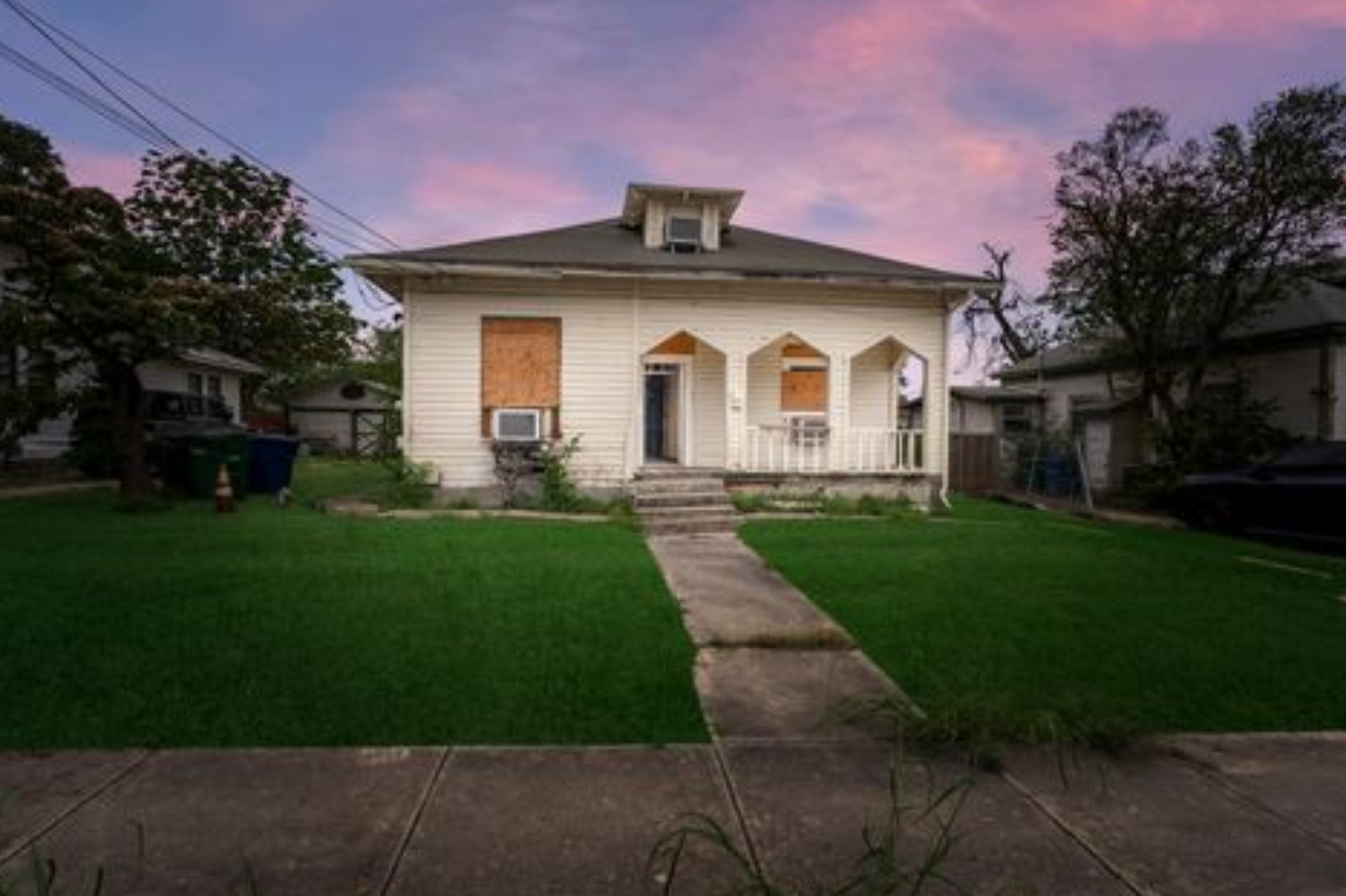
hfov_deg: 97.3
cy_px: 436
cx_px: 660
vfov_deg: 74.2
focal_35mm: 16
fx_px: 593
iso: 100
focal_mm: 14.8
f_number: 10
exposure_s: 1/80
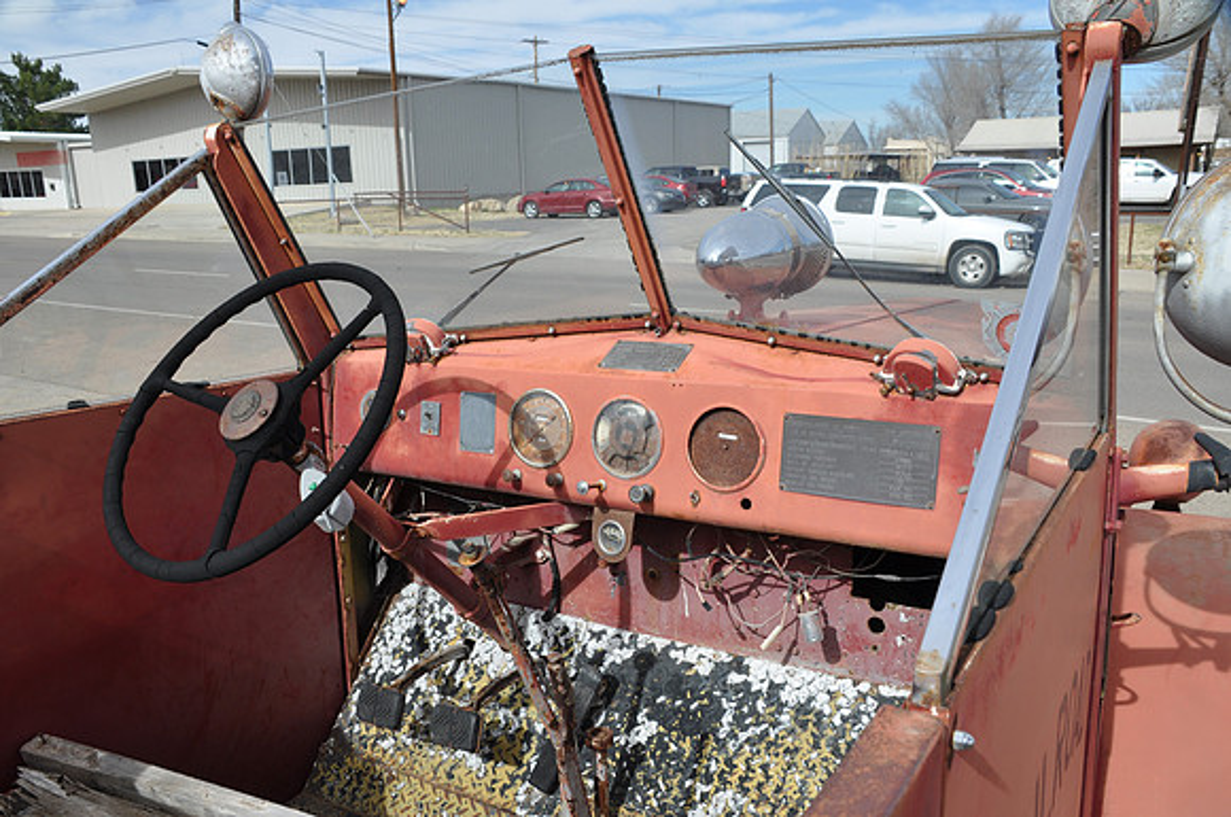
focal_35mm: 30
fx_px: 1024
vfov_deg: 43.5
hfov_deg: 62.0
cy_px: 408
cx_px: 616
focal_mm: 20
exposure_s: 1/125
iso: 200
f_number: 11
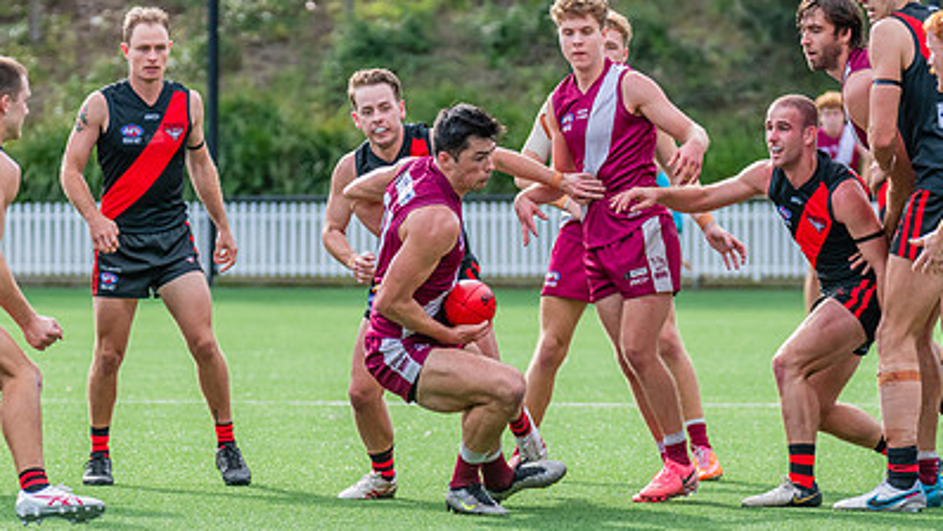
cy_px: 306
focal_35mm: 345
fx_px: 8628
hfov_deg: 6.3
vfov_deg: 3.5
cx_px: 488
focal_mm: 220
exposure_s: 1/1250
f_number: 6.3
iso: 800
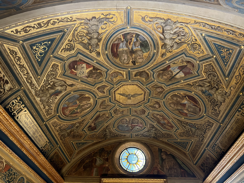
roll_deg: -1.1
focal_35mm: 26
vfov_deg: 53.1
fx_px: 183
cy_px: 92
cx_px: 122
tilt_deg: +42.7
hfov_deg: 67.3
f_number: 1.5
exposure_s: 1/33
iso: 400
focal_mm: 5.7
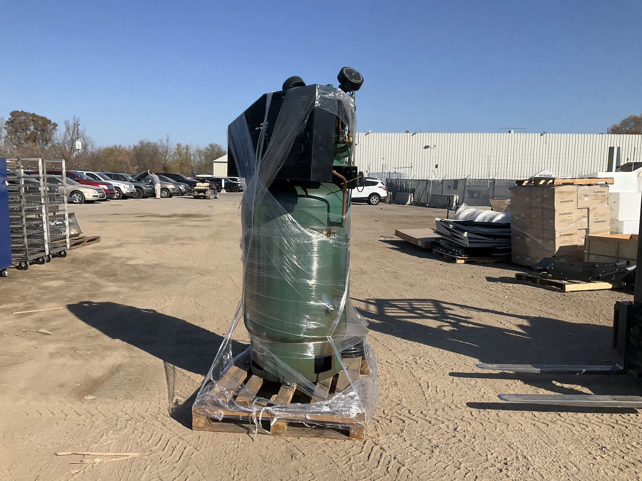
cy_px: 240
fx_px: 538
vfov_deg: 48.2
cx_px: 321
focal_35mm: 29
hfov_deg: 61.7
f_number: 1.8
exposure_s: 1/2320
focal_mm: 3
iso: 25
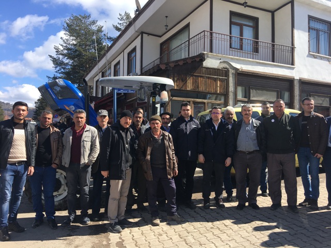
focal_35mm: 29
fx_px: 277
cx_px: 166
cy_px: 124
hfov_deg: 61.7
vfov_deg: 48.2
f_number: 2.2
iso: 25
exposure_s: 1/864
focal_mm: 4.15
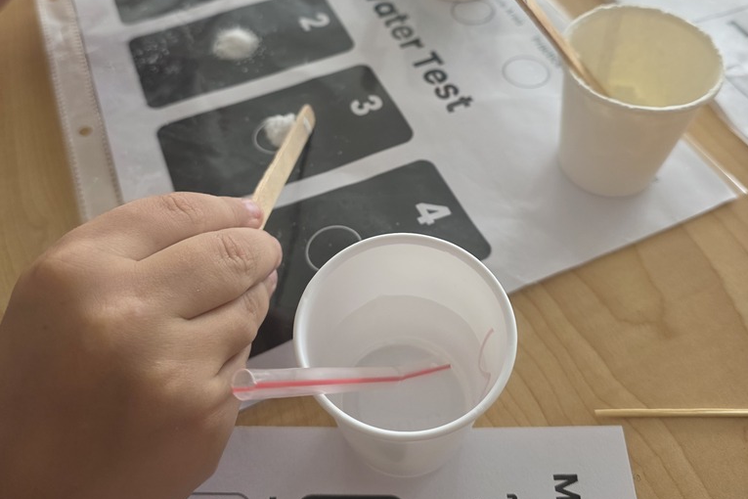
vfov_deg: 40.4
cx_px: 374
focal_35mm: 32
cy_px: 152
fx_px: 665
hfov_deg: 58.7
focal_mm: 6.3
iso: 160
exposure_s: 1/180
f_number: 1.7
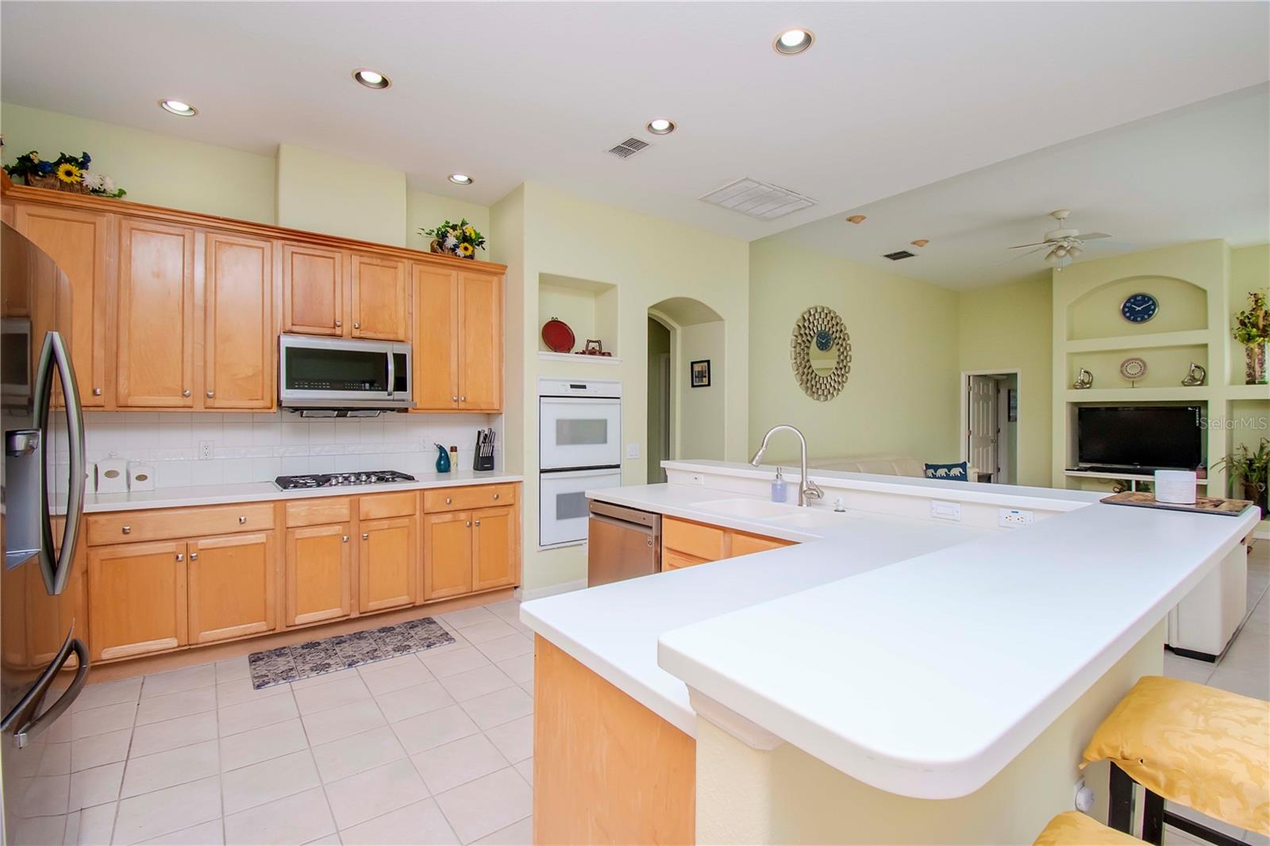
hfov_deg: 100.4
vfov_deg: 77.3
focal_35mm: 15
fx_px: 529
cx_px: 635
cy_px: 423
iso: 800
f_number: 9
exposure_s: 1/160
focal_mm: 10
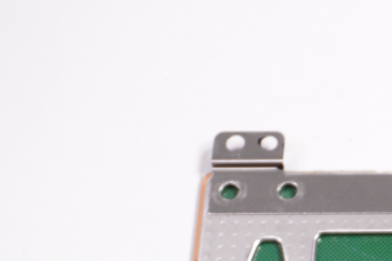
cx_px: 567
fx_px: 1622
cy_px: 351
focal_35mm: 149
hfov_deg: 13.1
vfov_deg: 9.0
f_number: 5.6
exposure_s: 1/160
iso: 400
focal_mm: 32
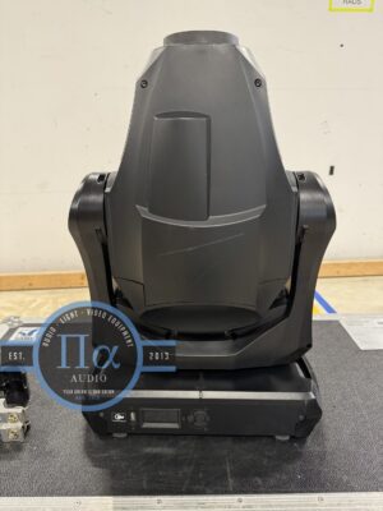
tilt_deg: -19.9
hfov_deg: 56.8
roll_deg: -0.3
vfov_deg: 71.6
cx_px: 192
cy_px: 256
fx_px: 354
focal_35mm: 24
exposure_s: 1/50
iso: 800
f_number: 1.78
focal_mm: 6.76
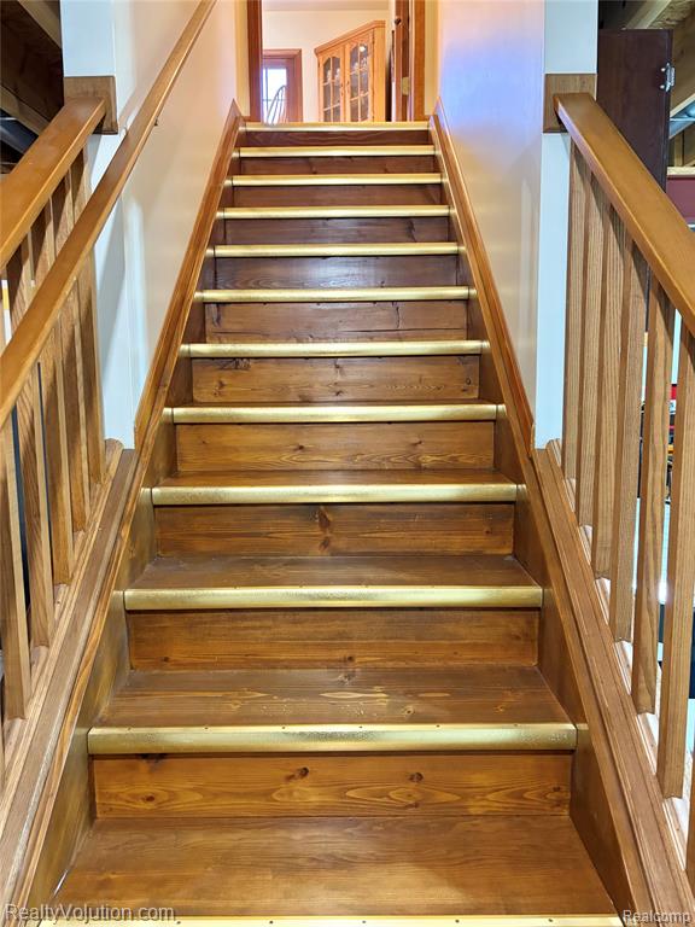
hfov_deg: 53.1
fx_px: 696
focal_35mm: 26
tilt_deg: -10.3
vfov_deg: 67.3
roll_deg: +0.1
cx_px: 348
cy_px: 464
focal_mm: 5.96
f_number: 1.6
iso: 500
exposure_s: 1/60
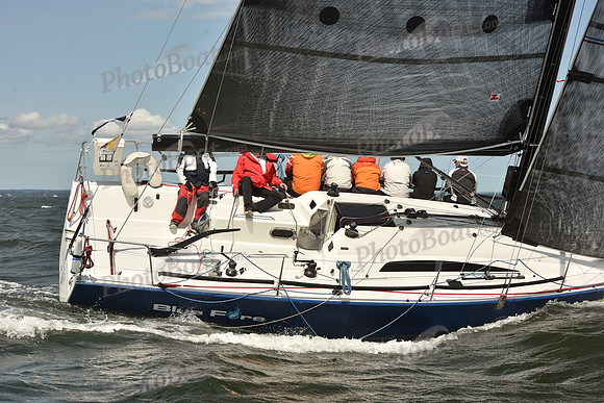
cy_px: 202
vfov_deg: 19.5
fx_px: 1175
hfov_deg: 28.8
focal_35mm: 70
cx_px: 302
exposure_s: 1/800
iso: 250
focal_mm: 70
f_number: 11
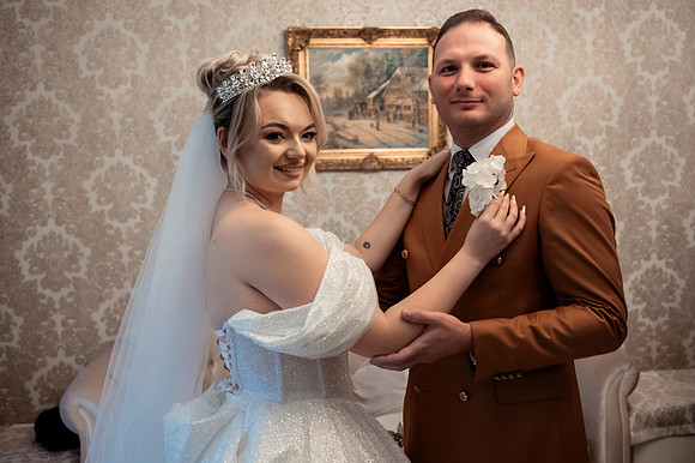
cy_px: 216
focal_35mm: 34
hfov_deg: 55.7
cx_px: 370
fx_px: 658
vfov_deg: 38.7
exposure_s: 1/200
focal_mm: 32
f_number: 3.2
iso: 3200
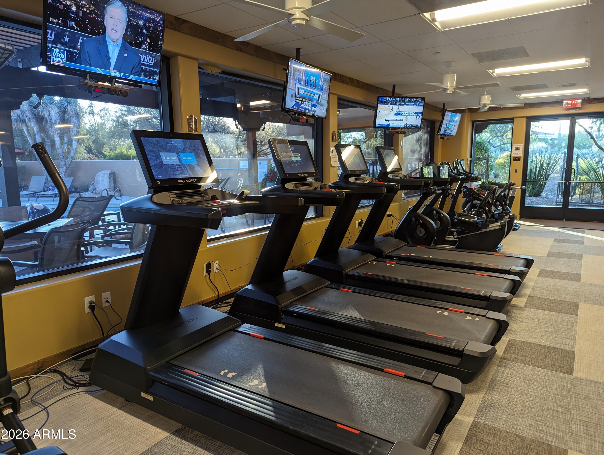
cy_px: 228
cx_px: 302
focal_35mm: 24
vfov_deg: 56.9
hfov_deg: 71.5
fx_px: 419
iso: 315
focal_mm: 6.81
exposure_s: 1/120
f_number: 1.85
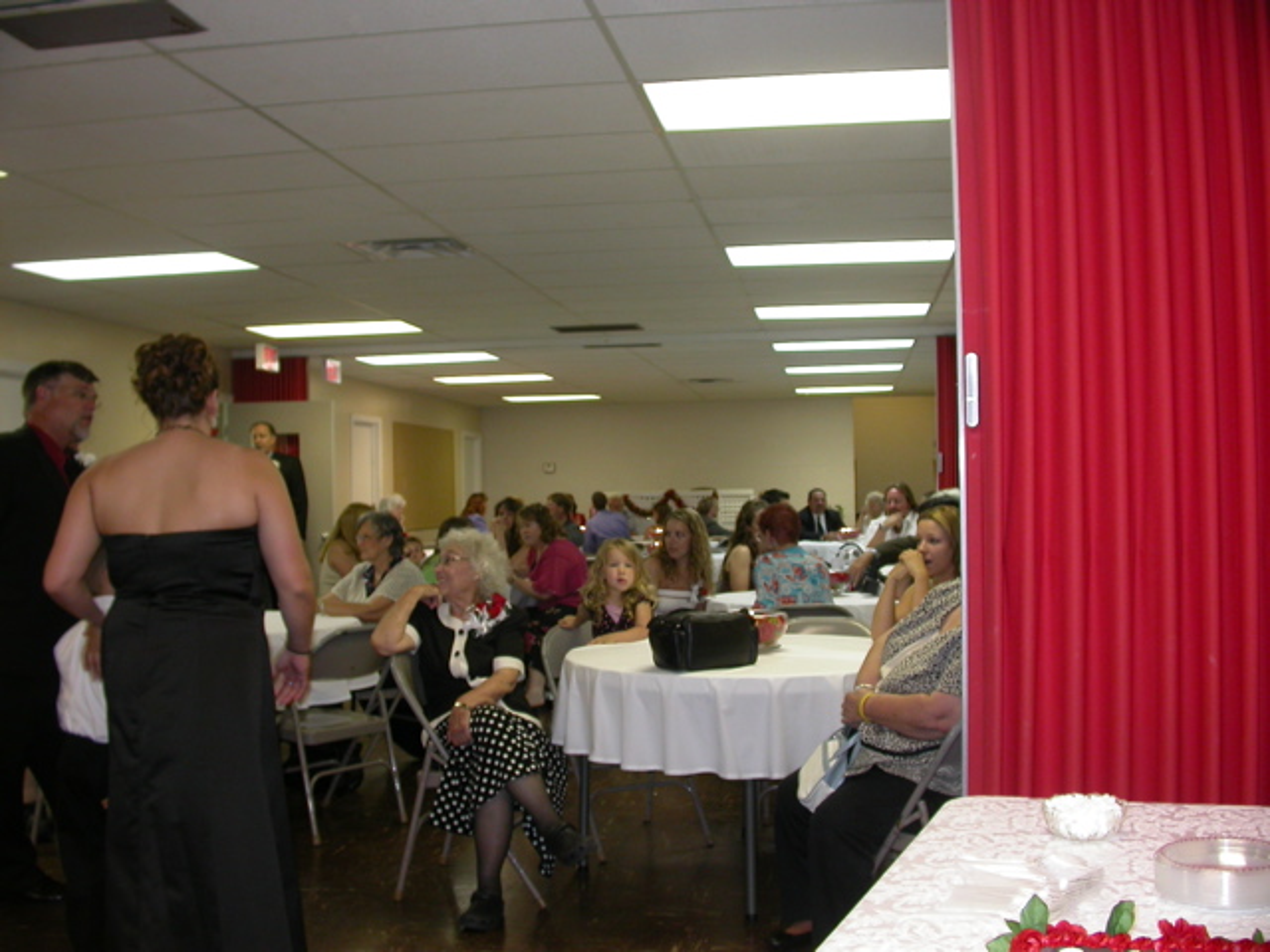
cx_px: 635
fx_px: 1394
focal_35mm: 38
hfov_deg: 49.0
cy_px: 476
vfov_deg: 37.7
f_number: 2.6
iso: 100
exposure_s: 1/30
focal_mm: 7.85
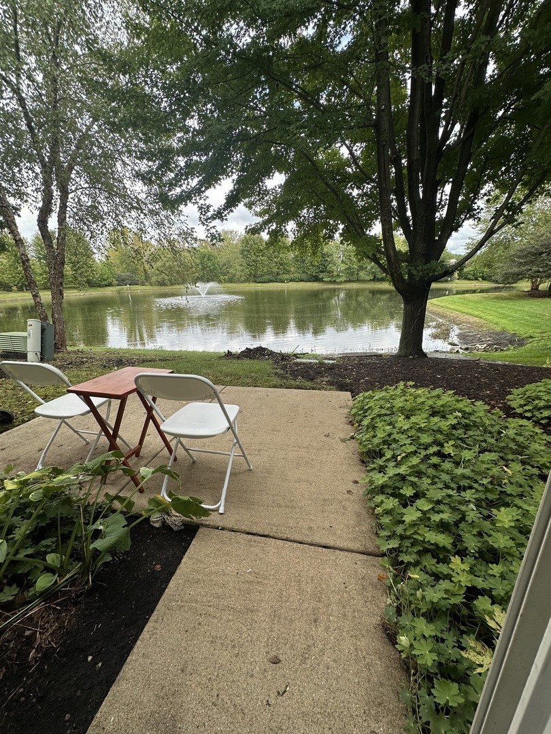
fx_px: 297
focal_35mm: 14
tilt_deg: -17.6
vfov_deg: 102.1
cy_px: 367
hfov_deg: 85.7
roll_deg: +0.5
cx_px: 276
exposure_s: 1/437
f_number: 2.2
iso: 40
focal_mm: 2.22
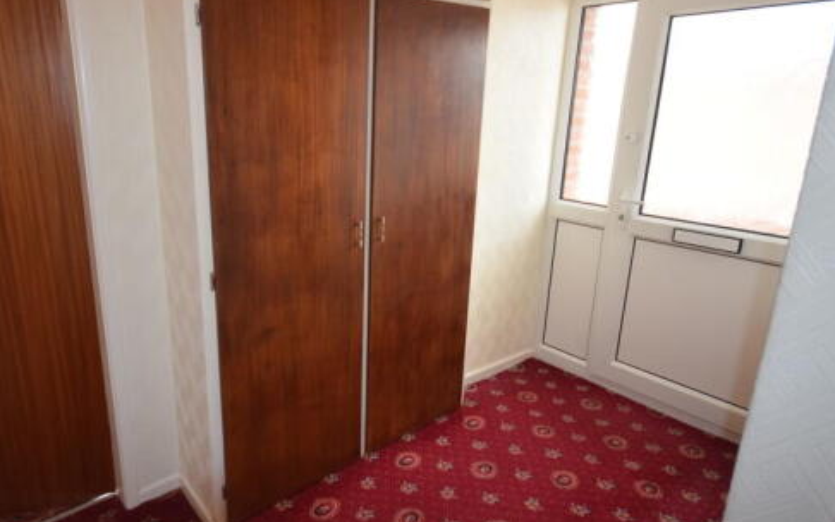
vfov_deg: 53.5
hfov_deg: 76.9
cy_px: 233
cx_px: 329
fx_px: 516
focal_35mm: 23
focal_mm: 11
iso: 800
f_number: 4.5
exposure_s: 1/80
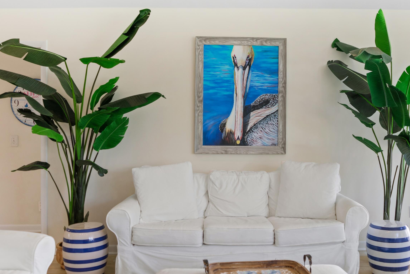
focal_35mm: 38
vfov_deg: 35.0
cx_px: 240
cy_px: 148
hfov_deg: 50.5
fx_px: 433
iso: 80
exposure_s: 1/80
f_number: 4
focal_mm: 29
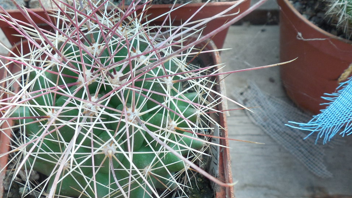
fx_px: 523
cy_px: 84
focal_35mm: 56
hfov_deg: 37.1
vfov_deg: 21.4
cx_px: 143
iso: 125
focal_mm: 5.6
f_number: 3.6
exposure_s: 1/125
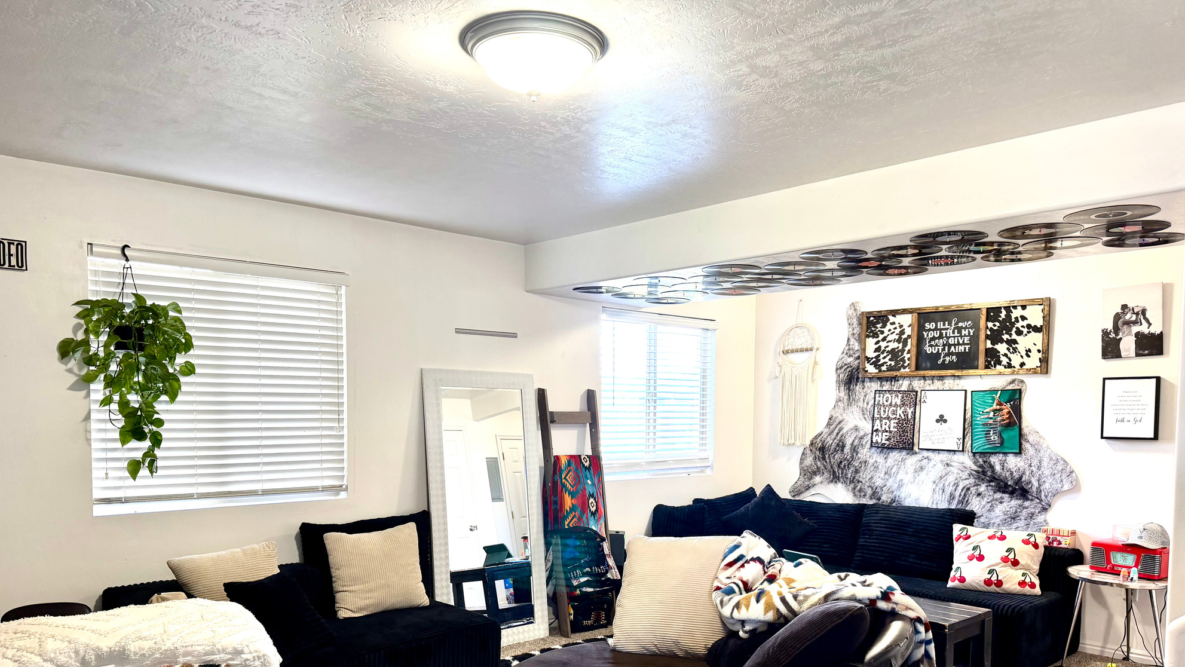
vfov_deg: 42.2
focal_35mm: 27
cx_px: 586
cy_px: 456
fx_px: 848
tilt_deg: -3.3
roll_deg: -0.1
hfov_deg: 69.9
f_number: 1.78
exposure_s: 1/60
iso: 160
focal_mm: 6.76
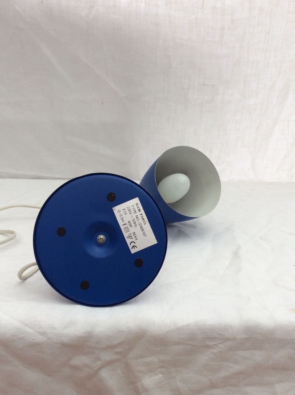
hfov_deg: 41.7
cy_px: 207
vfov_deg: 54.0
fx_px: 387
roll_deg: -0.4
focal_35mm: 34
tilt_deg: -19.3
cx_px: 142
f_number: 2.4
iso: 32
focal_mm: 3.3
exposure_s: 1/100
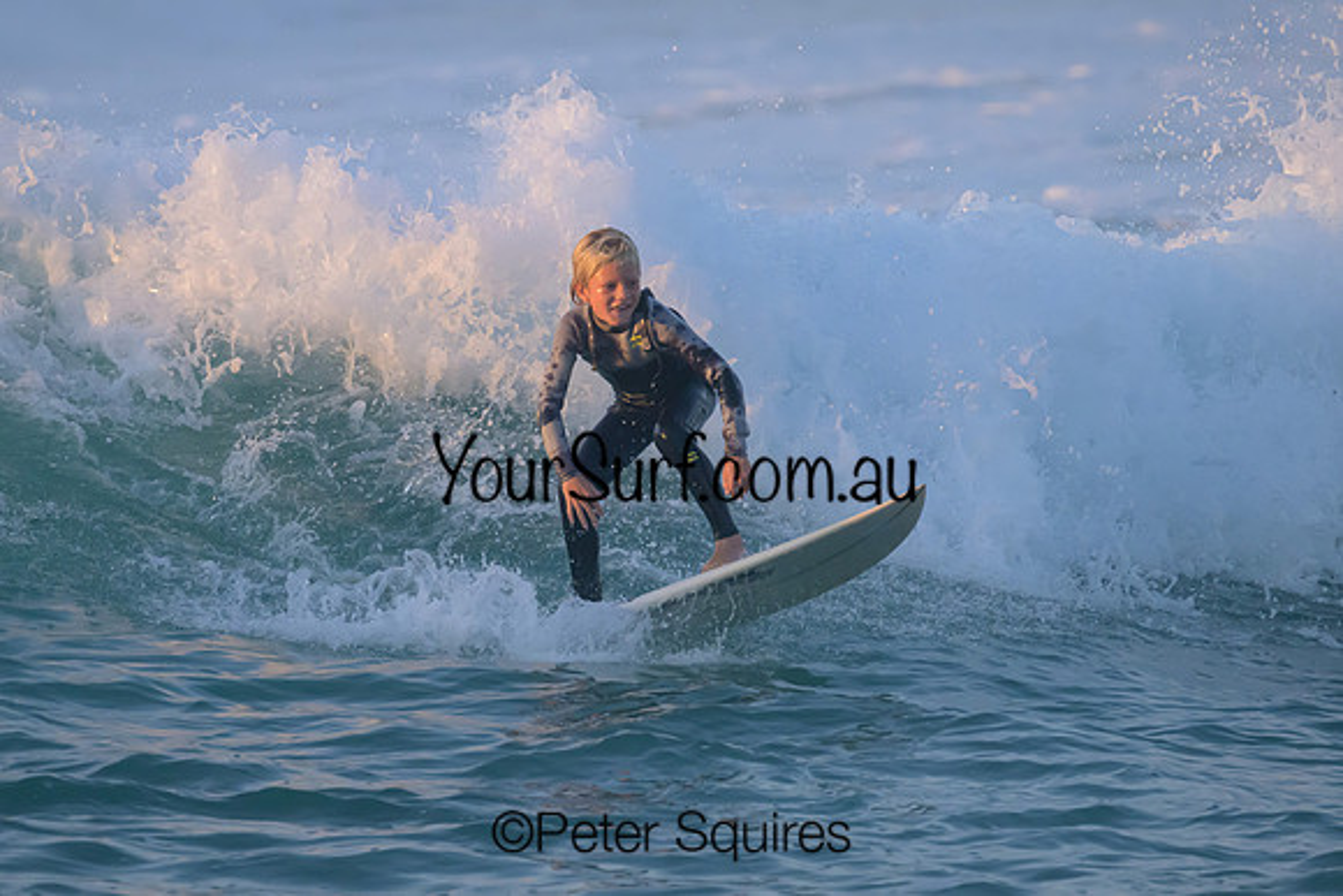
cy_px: 440
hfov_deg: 2.7
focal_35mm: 768
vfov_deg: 1.8
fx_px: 28660
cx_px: 577
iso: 5600
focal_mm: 630
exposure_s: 1/1250
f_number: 11
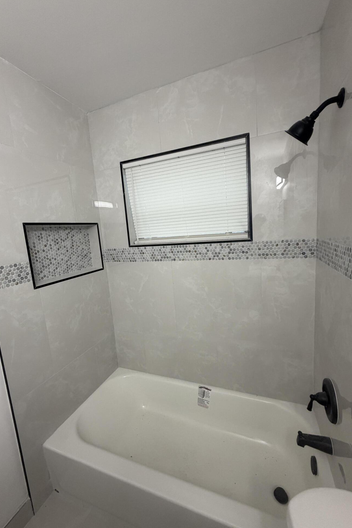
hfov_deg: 77.3
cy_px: 264
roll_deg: +4.3
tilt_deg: -8.6
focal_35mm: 15
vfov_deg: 100.4
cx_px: 171
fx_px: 220
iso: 250
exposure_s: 1/120
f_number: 2.2
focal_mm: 2.22
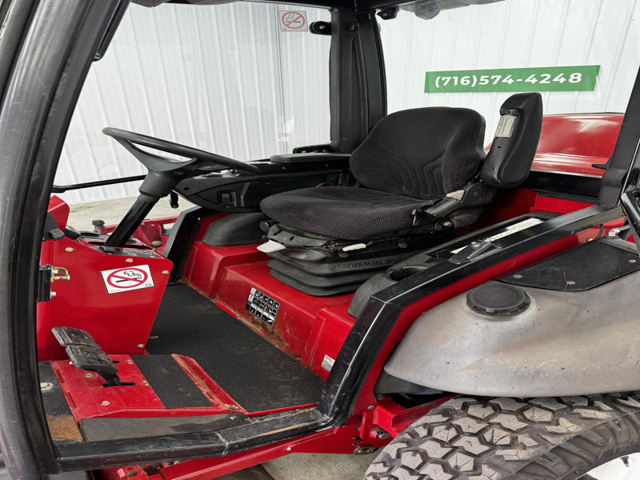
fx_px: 444
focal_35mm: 24
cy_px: 240
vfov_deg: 56.8
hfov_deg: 71.6
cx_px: 320
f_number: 1.78
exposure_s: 1/60
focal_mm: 6.76
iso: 125
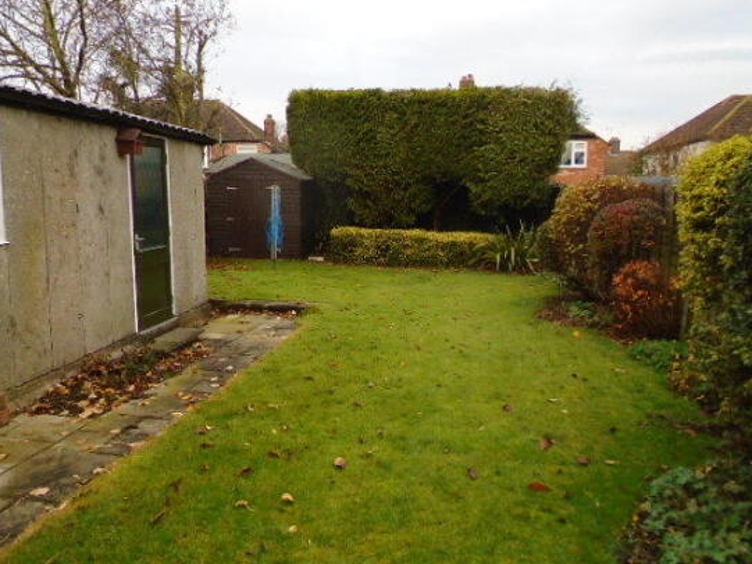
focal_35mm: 28
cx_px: 370
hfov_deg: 63.4
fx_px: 608
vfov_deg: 49.8
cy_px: 279
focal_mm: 4.6
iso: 400
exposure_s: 1/500
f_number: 3.2
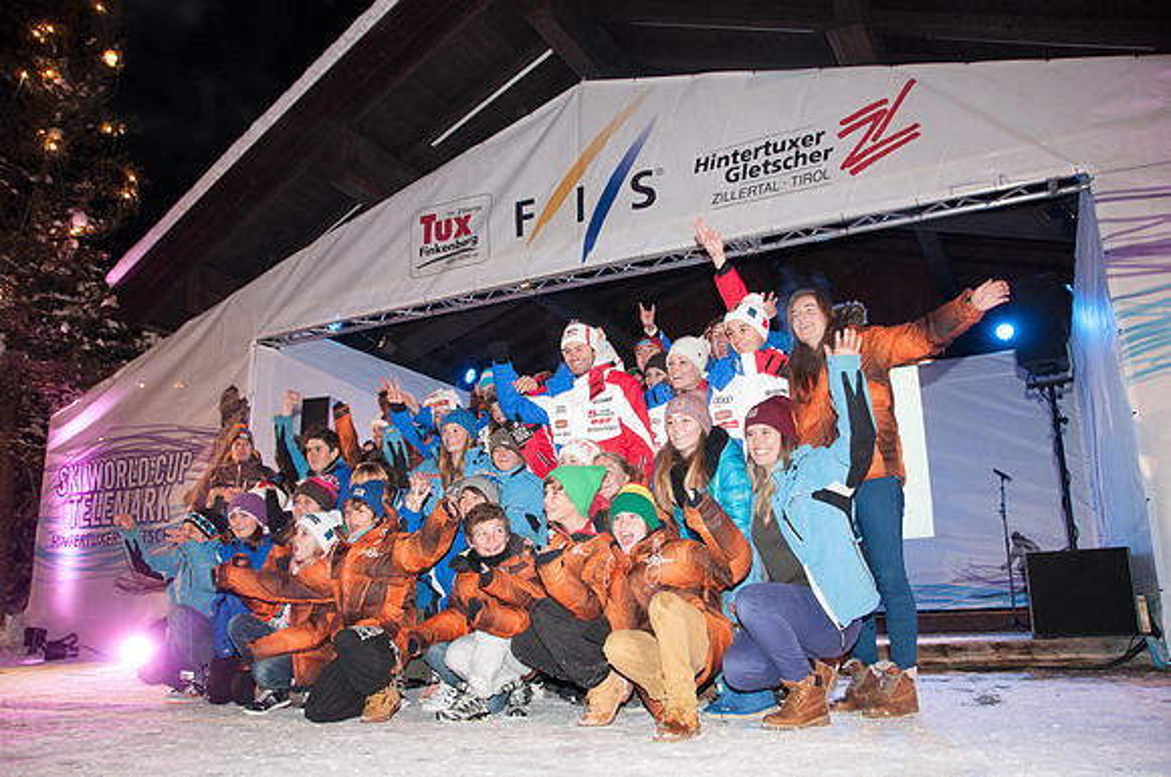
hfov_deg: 67.5
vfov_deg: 47.8
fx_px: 877
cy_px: 388
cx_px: 586
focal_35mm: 27
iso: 1000
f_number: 5
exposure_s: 1/60
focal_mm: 18
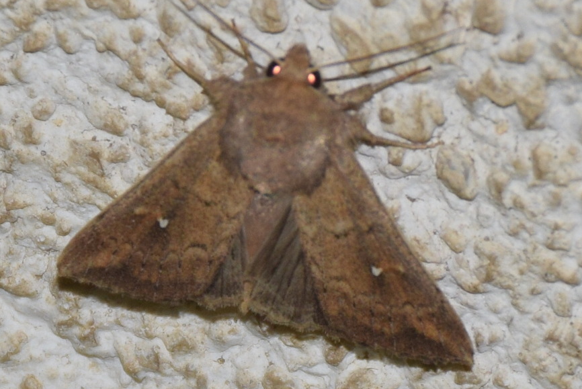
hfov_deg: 8.9
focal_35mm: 232
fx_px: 3754
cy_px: 187
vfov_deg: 5.9
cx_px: 268
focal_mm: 140
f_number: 6.3
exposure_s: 1/60
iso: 320
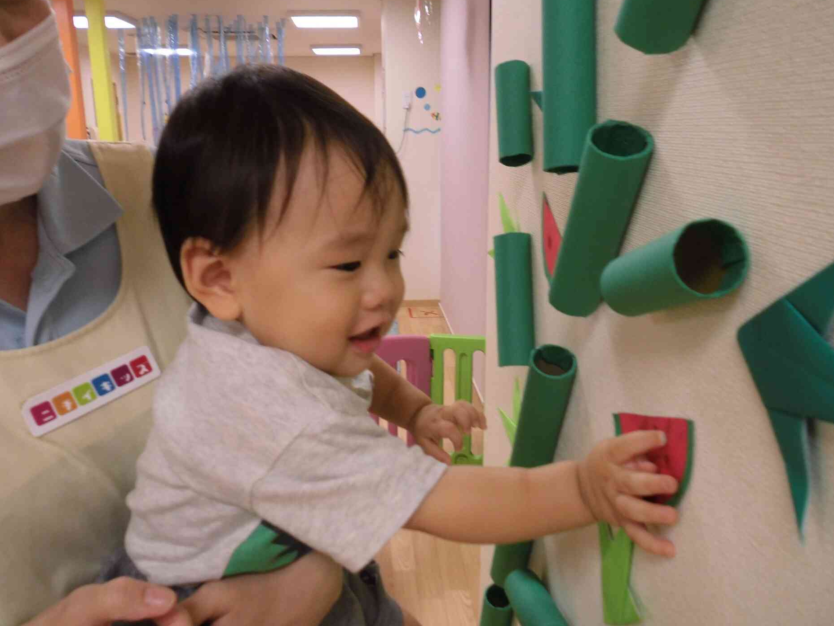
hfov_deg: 63.4
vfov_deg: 49.7
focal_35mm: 28
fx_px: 675
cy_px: 324
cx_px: 406
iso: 100
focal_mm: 4.6
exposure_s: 1/60
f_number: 3.2
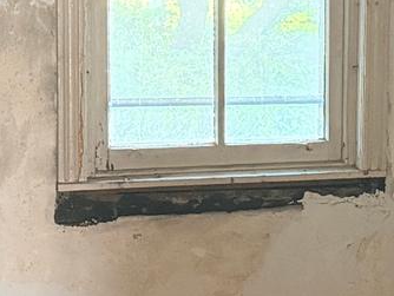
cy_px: 92
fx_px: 1674
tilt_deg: -5.4
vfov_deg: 10.1
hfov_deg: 13.2
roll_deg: -0.6
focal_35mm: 147
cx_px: 413
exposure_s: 1/53
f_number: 1.78
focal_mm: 6.76
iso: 800
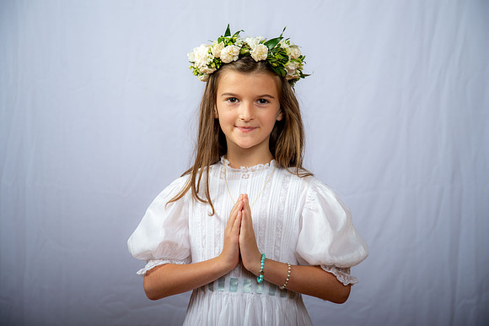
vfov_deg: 18.9
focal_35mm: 72
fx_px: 977
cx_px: 244
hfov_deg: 28.1
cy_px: 163
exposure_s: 1/200
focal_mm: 72
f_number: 5.6
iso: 250
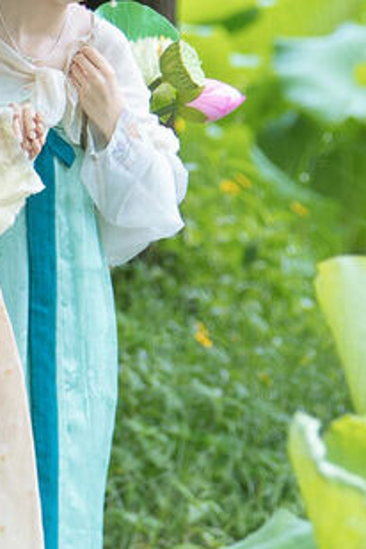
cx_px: 112
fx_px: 10872
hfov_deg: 1.9
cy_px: 447
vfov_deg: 2.9
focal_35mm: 713
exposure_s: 1/200
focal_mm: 140
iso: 100
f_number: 2.8
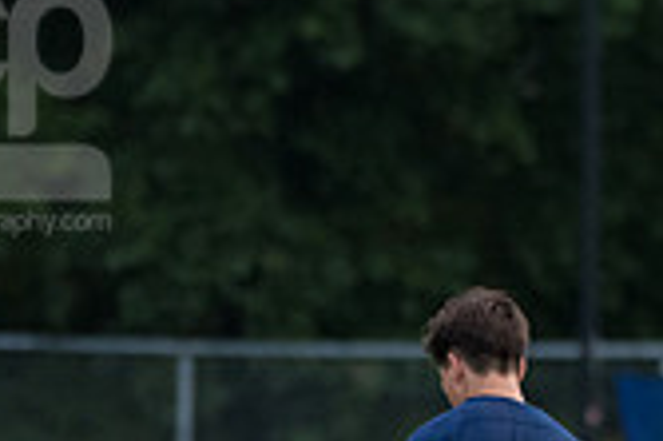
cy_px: 642
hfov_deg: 1.9
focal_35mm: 1114
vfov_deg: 1.2
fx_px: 20496
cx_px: 556
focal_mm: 320
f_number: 5.6
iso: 3200
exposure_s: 1/2000
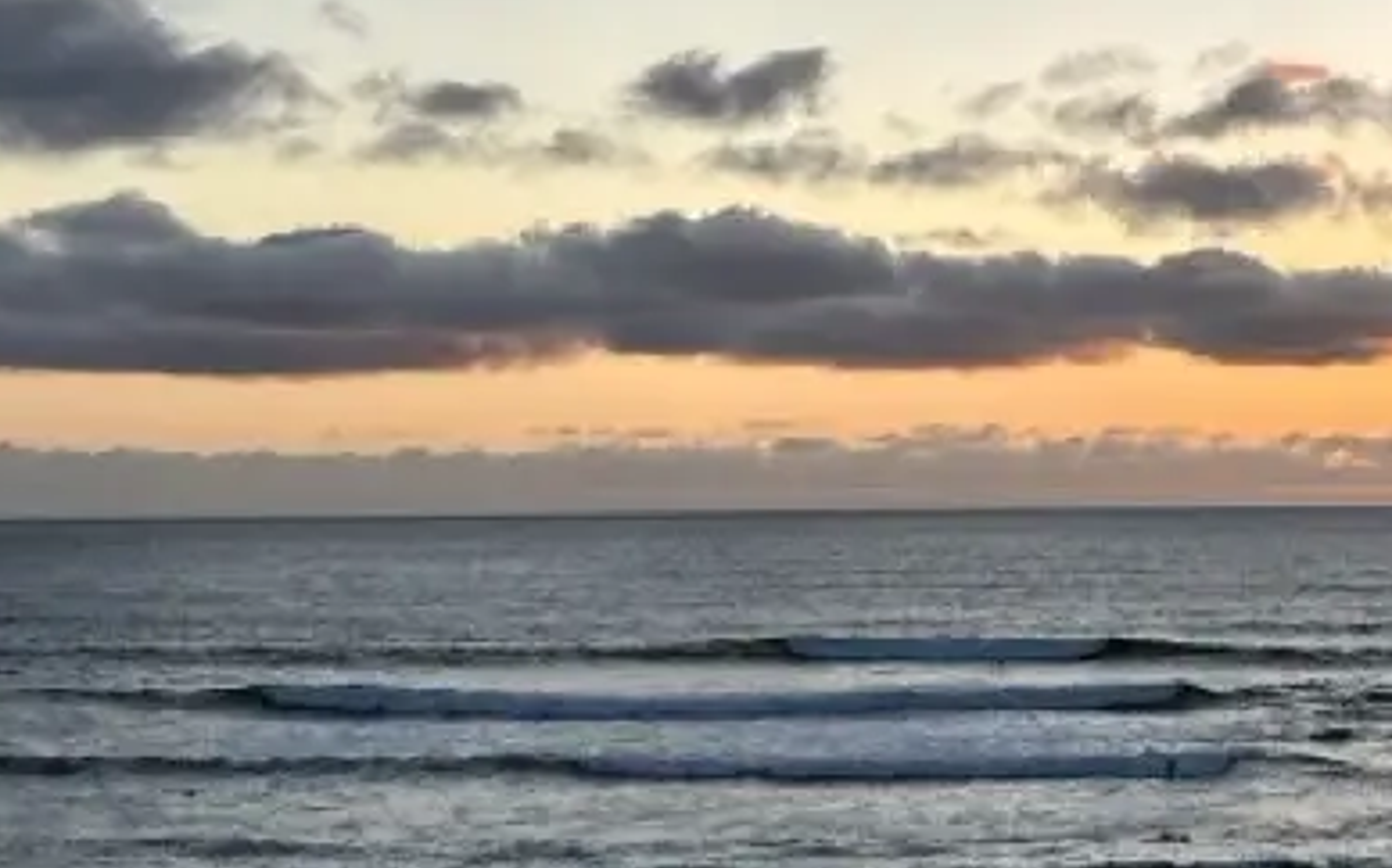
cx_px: 1396
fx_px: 3185
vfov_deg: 14.7
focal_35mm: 84
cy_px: -323
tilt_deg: +14.7
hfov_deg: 23.6
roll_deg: -0.1
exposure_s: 1/1241
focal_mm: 6.86
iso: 80
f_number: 1.78
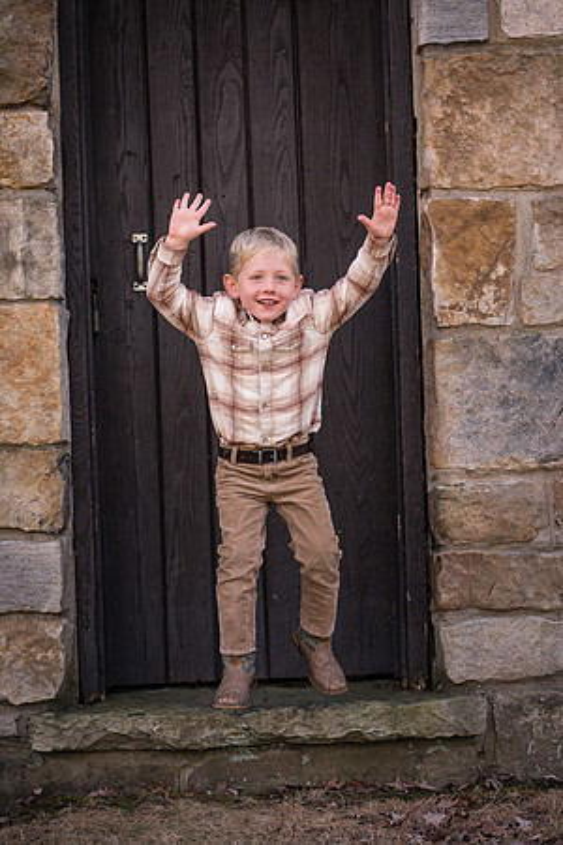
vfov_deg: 23.9
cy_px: 422
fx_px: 1994
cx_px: 282
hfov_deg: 16.1
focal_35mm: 85
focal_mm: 85
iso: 320
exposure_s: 1/640
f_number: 3.2
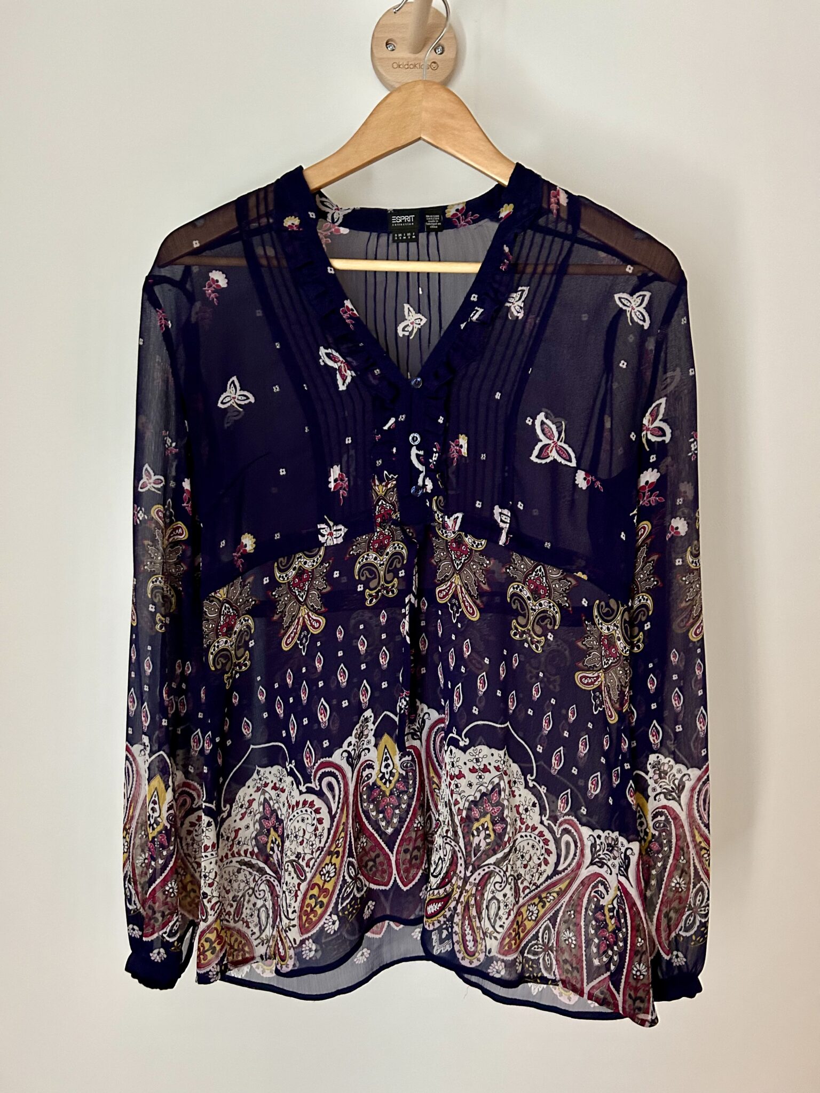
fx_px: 821
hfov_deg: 53.1
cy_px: 546
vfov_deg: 67.3
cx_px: 410
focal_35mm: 26
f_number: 1.5
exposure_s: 1/30
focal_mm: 5.7
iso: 640
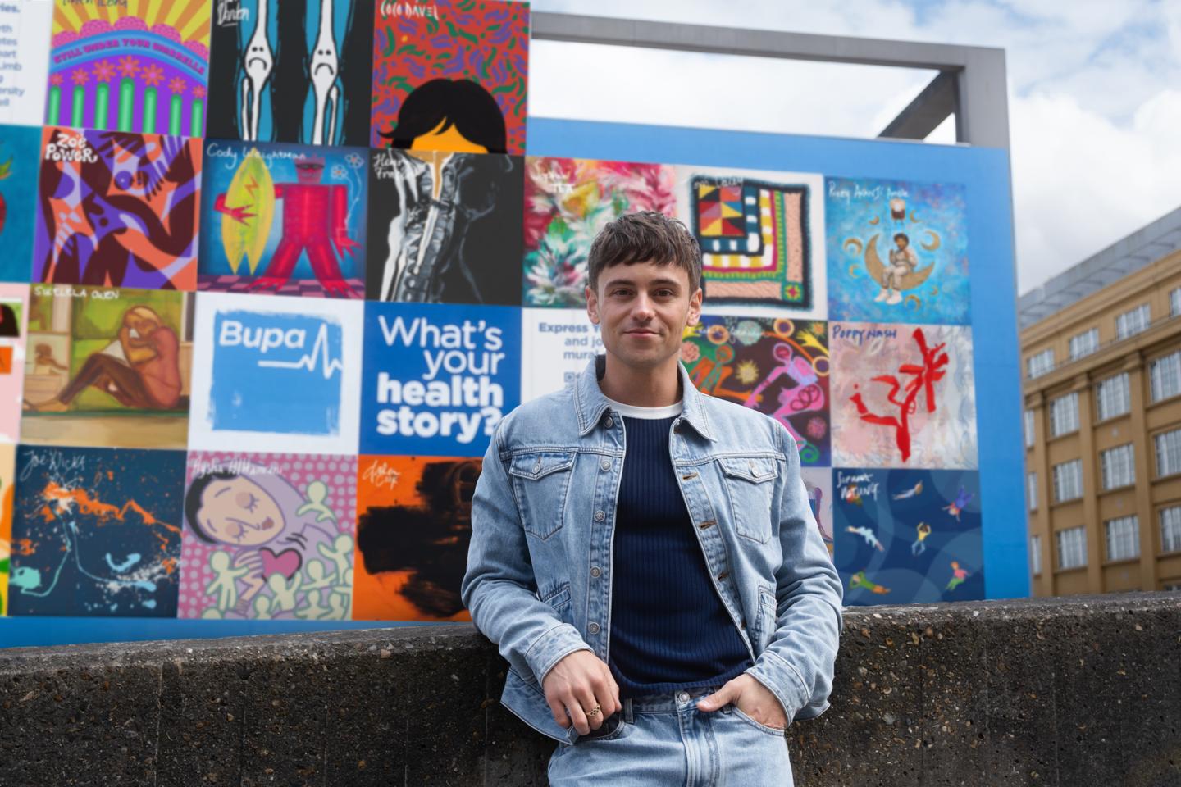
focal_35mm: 43
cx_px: 590
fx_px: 1411
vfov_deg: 31.2
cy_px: 394
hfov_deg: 45.4
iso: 125
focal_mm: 28.7
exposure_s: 1/500
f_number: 4.5
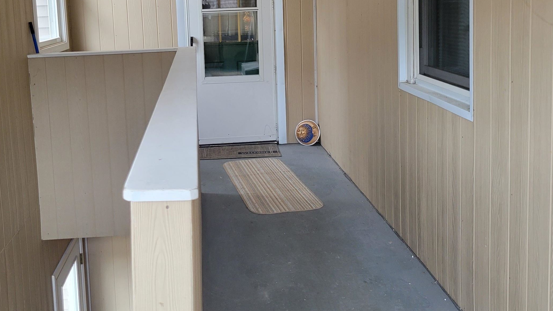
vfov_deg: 27.9
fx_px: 616
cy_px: 77
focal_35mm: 42
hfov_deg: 48.1
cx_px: 219
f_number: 1.8
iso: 160
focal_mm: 5.4
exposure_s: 1/120
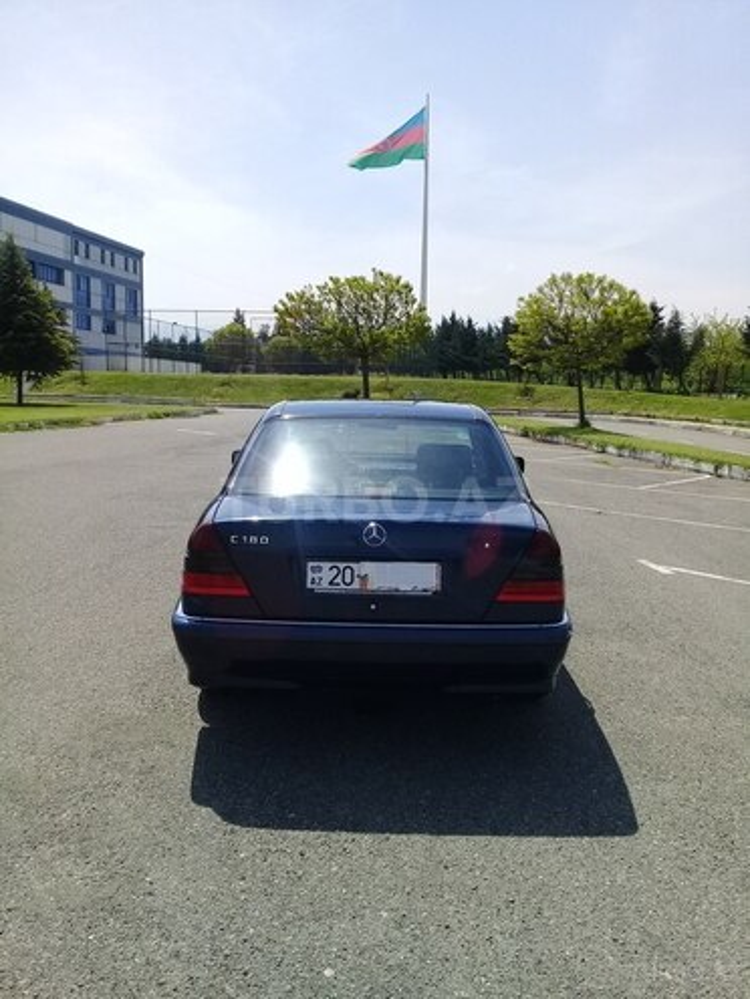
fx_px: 896
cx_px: 375
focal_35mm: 31
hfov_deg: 45.4
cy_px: 500
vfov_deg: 58.4
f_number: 2.2
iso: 50
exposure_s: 1/1439
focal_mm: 3.3
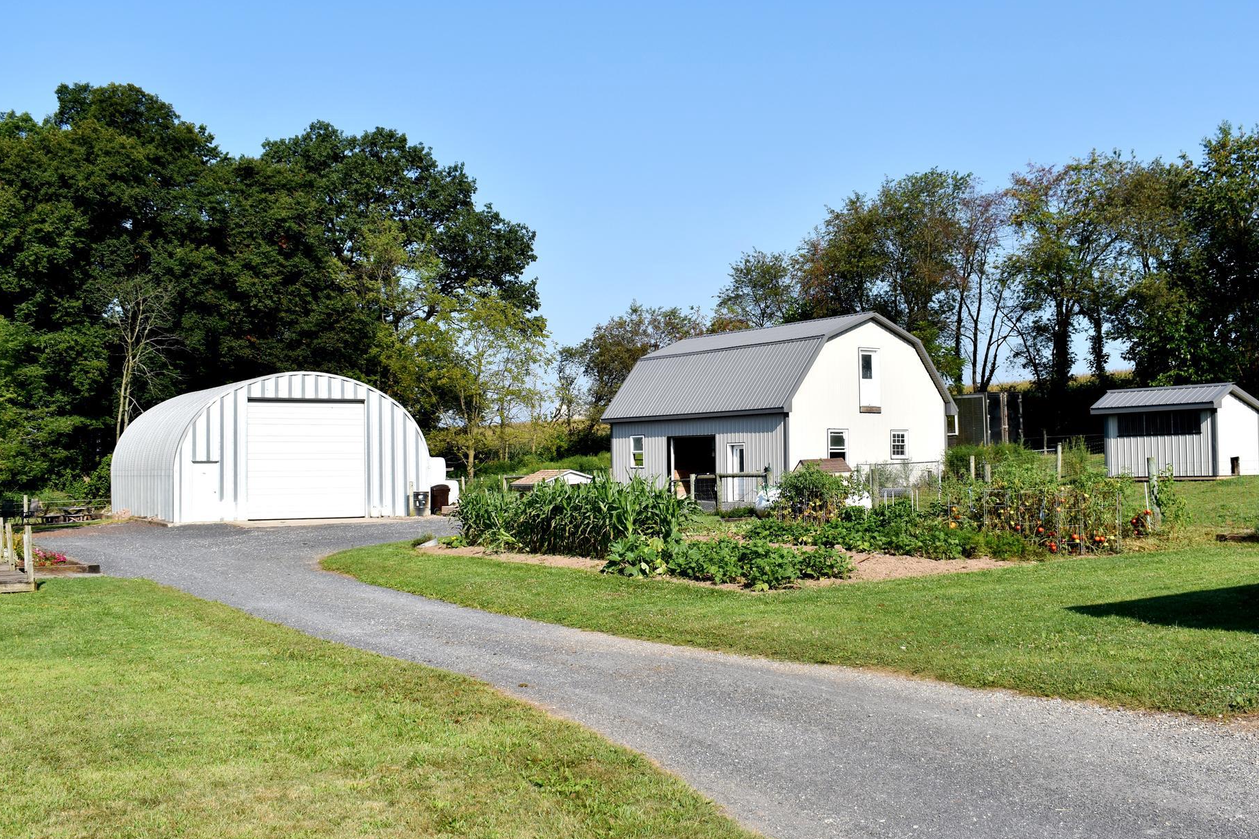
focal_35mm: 37
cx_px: 653
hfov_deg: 51.9
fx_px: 1294
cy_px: 424
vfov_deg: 35.9
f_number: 7.1
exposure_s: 1/500
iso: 100
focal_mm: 22
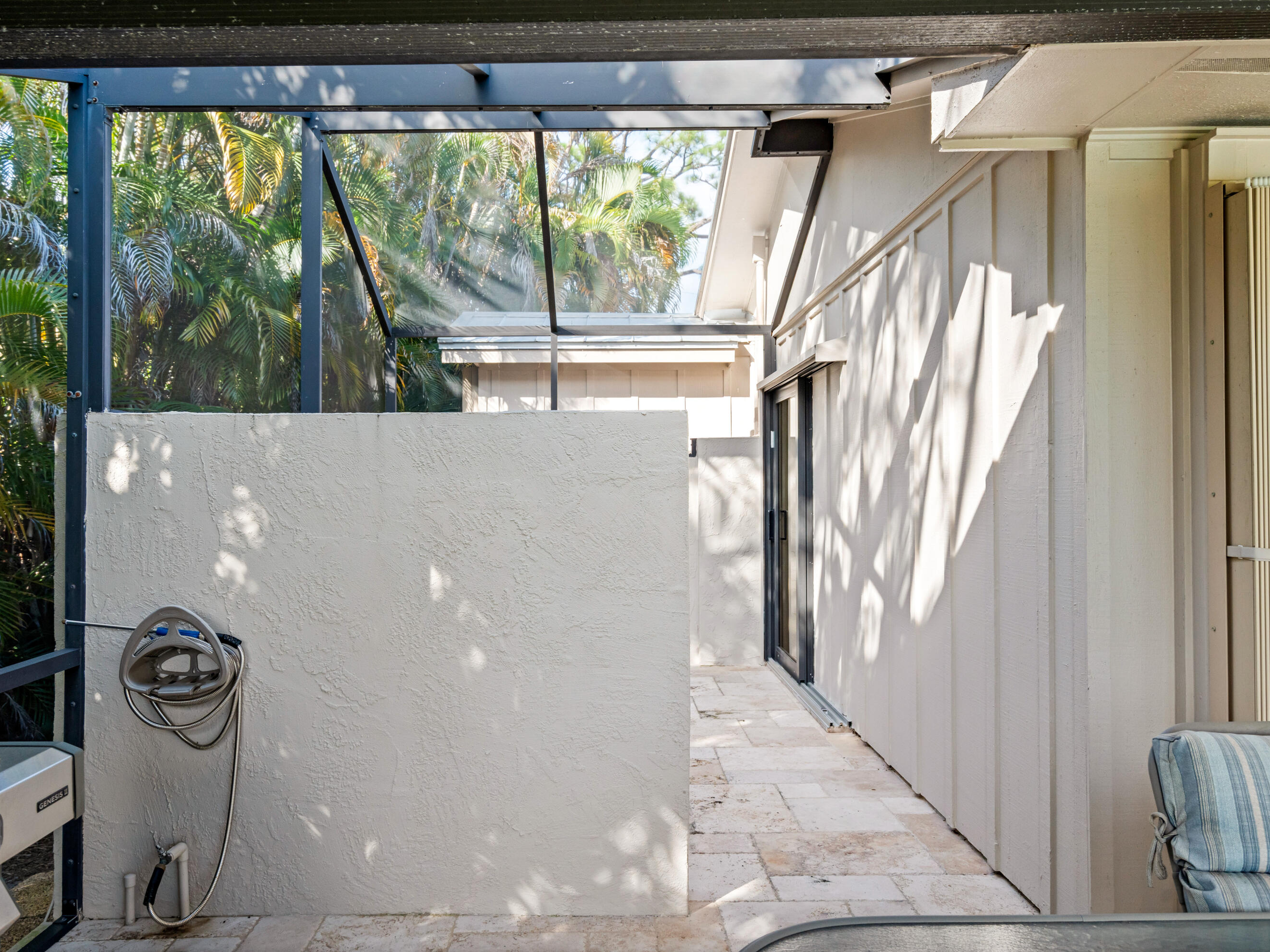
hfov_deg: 69.3
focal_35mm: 25
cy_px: 478
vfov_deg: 54.9
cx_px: 600
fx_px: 917
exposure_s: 1/25
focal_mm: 23
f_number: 8
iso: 800
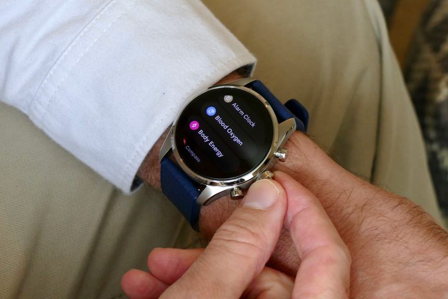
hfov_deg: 16.8
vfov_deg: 11.2
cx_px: 224
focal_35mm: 122
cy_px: 150
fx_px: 1518
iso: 1000
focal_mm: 44.41
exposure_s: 1/80
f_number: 5
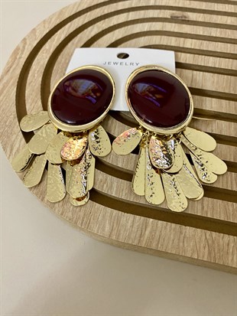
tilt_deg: -60.4
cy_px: 158
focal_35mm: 25
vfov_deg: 69.4
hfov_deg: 54.9
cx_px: 118
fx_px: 228
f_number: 1.8
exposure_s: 1/33
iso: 500
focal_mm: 4.25
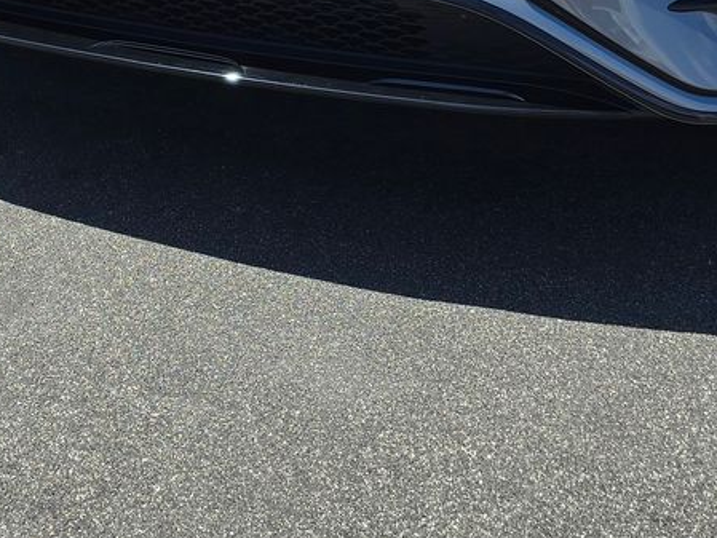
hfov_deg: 23.4
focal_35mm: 82
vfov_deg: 16.3
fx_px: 1699
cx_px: 133
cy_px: -294
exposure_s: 1/565
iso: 12
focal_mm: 6.3
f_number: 1.7
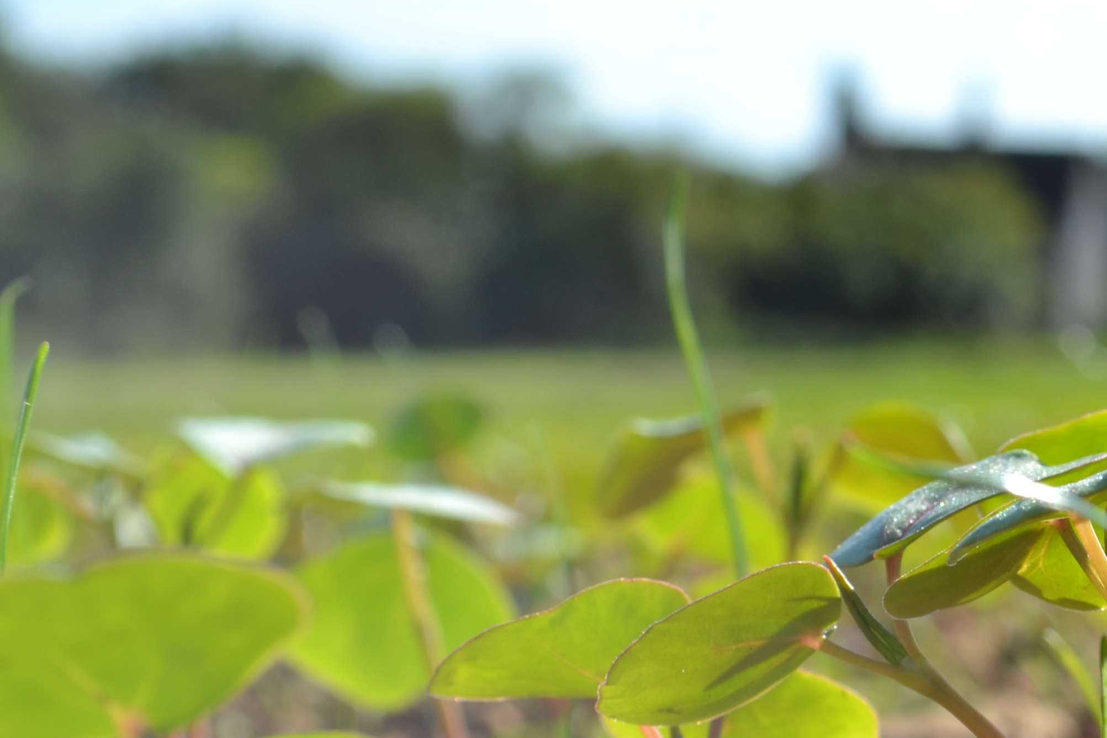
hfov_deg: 15.4
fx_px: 4028
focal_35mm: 131
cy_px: 684
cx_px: 1122
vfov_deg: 10.4
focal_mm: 38
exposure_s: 1/200
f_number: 7.1
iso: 100
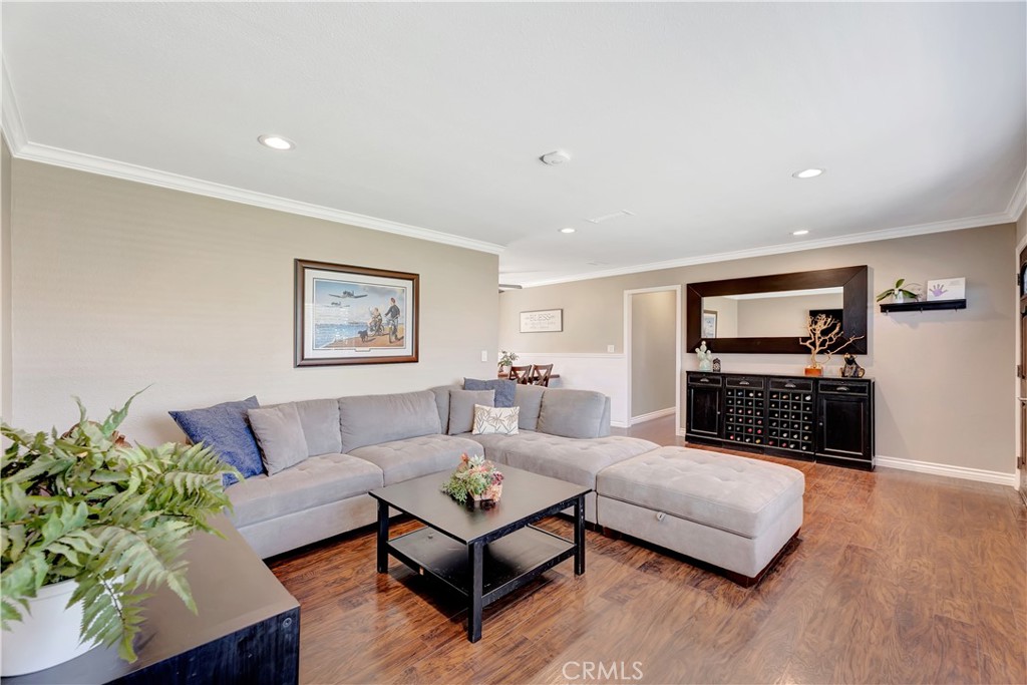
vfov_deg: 77.3
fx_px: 428
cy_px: 342
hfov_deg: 100.4
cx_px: 514
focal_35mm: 15
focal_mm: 10
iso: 100
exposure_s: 1/6
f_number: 5.6
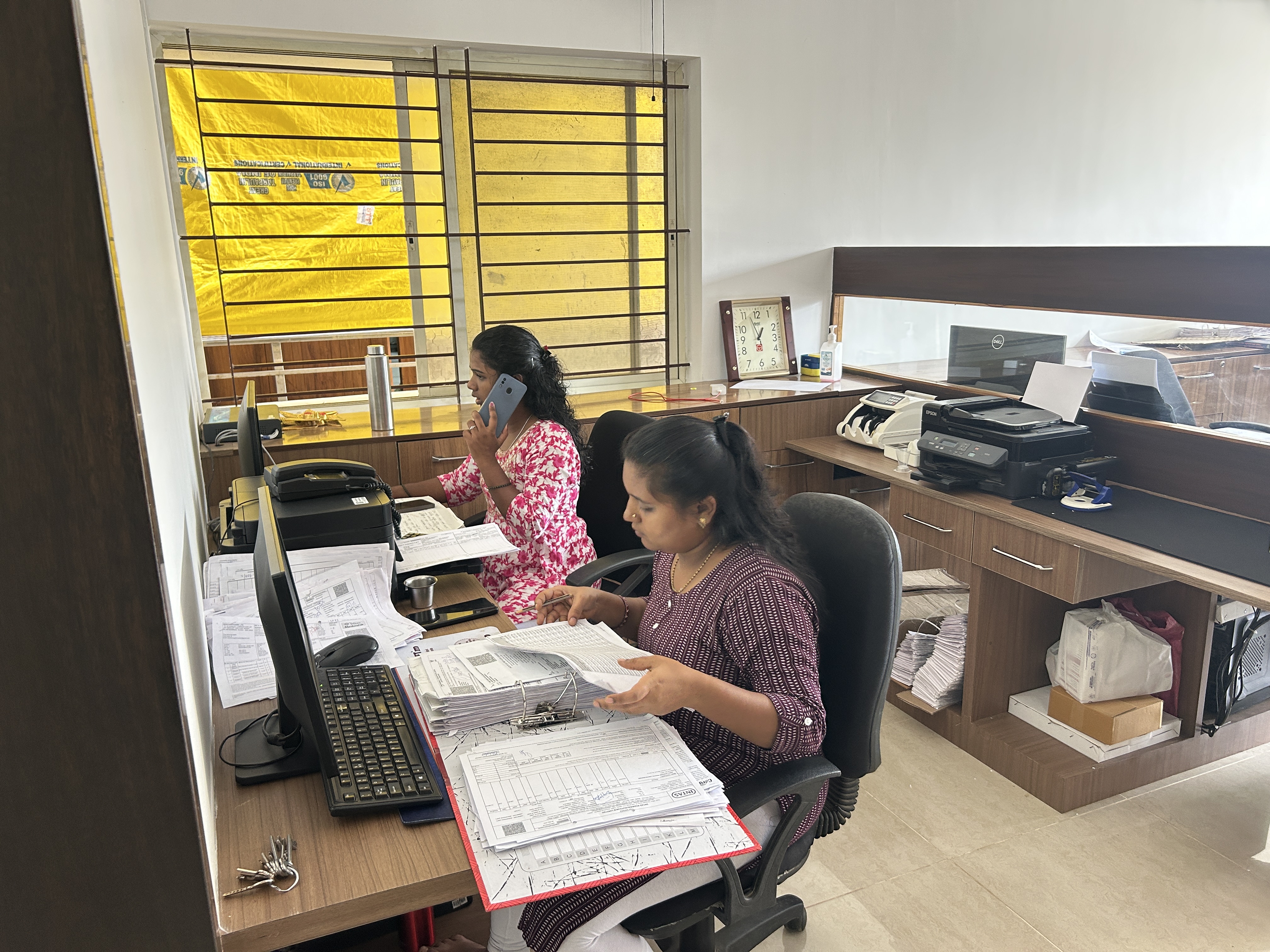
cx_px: 635
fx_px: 954
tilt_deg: -14.6
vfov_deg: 53.1
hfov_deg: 67.3
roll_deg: +1.8
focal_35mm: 26
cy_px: 476
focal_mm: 5.7
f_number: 1.5
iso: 125
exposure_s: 1/50
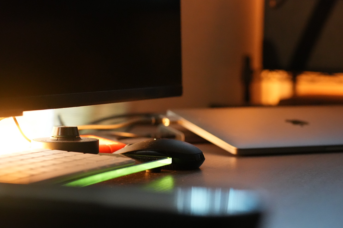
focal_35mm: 90
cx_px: 169
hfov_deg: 22.6
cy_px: 121
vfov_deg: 15.2
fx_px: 857
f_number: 2.8
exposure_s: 1/40
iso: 5000
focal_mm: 56
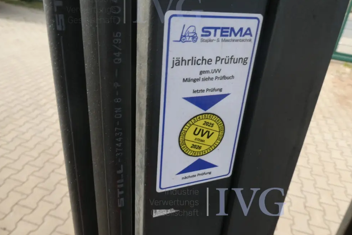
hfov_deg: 69.4
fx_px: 254
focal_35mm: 26
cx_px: 176
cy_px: 105
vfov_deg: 49.5
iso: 80
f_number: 3.3
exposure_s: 1/200
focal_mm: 4.3
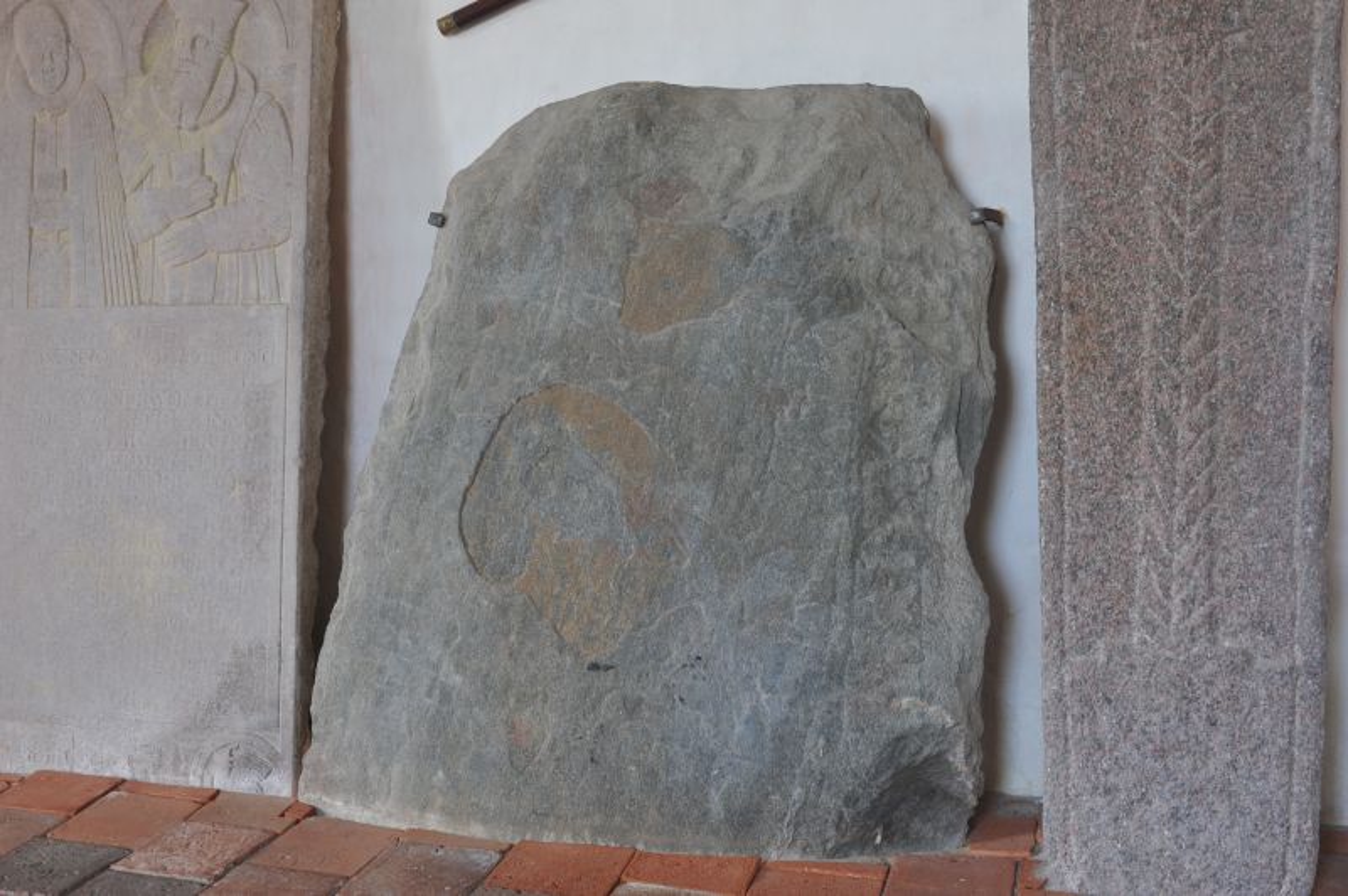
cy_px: 448
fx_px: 1497
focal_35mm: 40
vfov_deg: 33.3
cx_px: 674
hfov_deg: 48.5
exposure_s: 1/60
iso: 1000
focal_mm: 40
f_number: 7.1
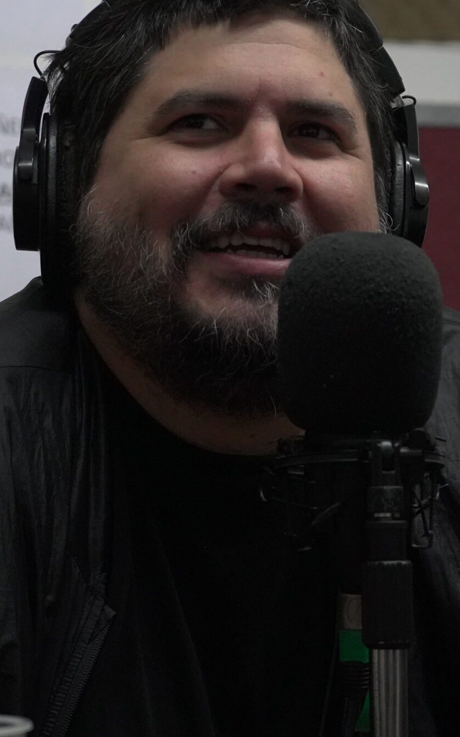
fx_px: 2667
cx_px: 263
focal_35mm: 133
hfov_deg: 9.9
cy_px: 325
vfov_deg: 15.7
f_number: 5.6
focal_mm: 68
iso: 6400
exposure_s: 1/320
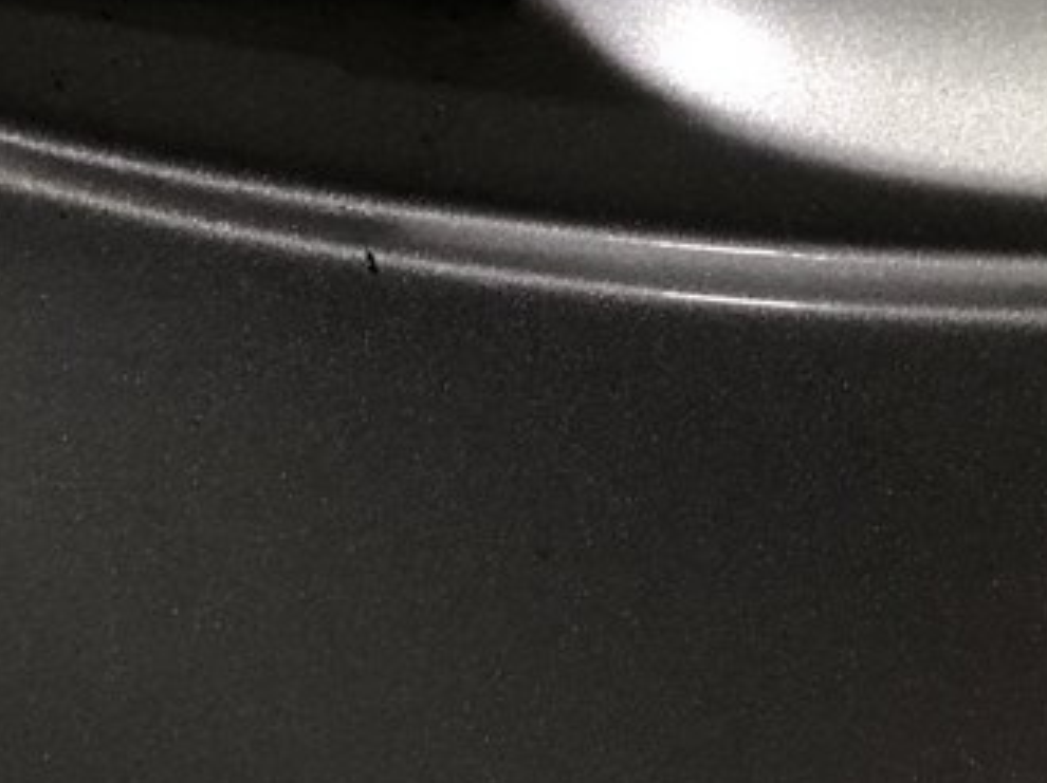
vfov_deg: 16.1
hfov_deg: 21.0
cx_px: 1244
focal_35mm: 87
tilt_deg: -16.6
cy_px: -238
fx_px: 2630
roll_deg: +4.8
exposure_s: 1/33
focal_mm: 4
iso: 32
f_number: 1.8
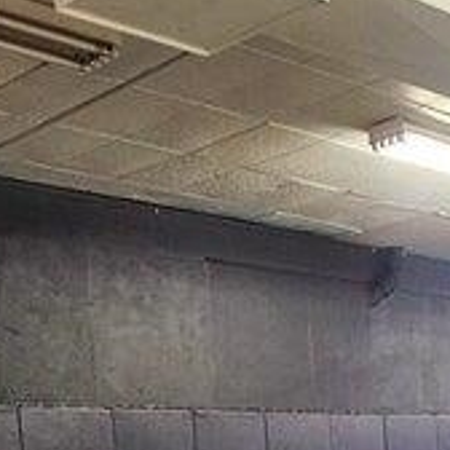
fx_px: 1030
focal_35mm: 70
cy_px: 621
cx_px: 351
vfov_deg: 21.7
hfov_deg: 24.3
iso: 250
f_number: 2.2
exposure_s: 1/60
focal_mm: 2.2
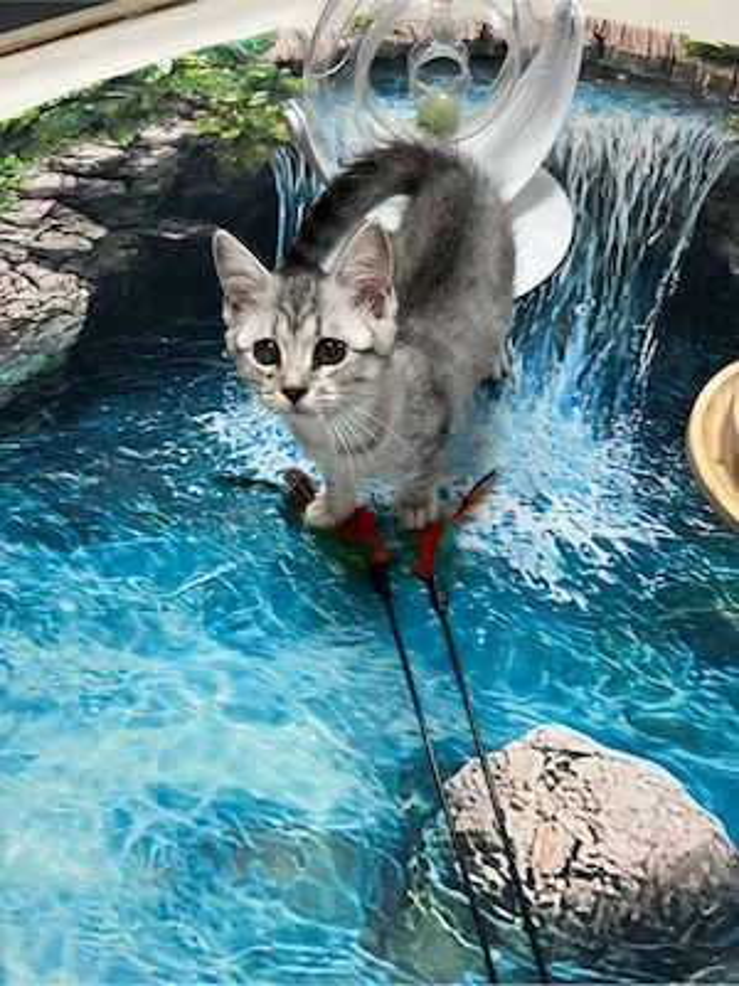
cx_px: 370
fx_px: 740
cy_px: 493
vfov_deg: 67.3
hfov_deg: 53.1
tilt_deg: -57.0
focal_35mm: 26
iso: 160
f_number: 1.5
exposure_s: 1/60
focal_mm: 5.7
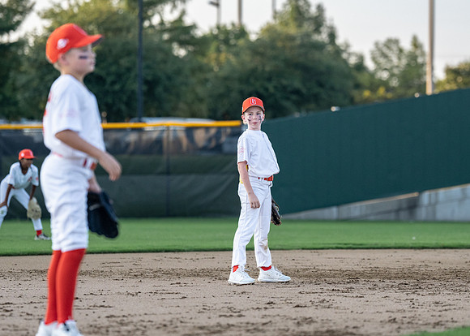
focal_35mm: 226
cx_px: 267
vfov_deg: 6.4
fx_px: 3017
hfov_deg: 8.9
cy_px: 146
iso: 500
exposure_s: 1/3200
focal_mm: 140
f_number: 2.8
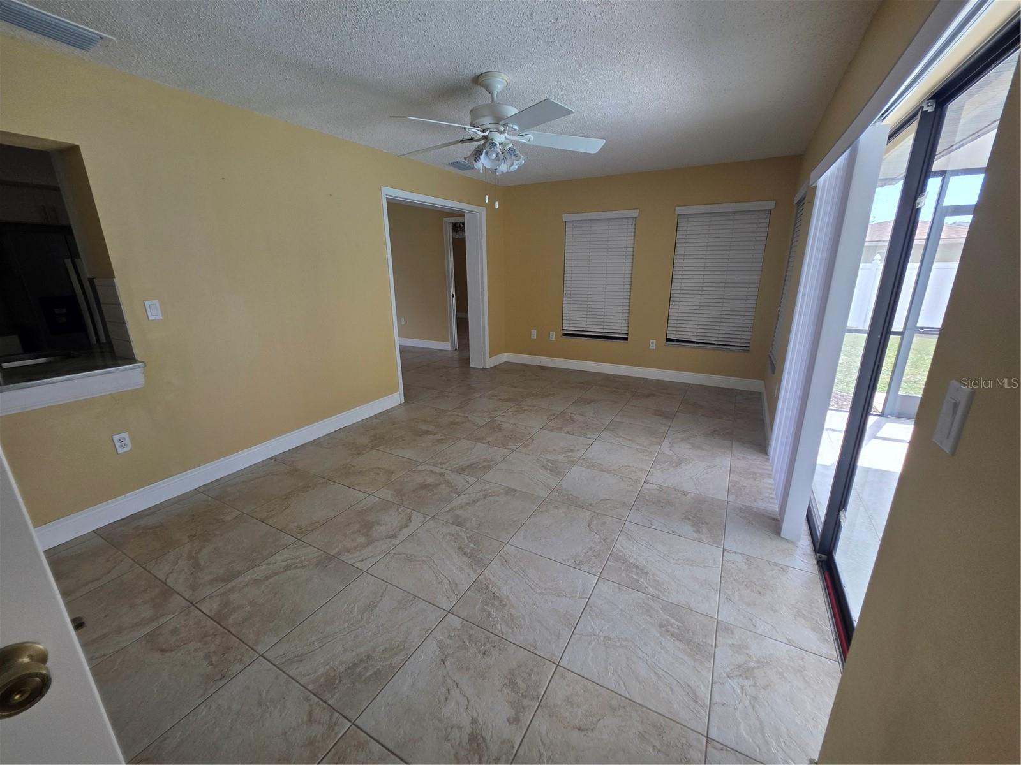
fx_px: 383
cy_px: 382
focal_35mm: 13
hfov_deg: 106.2
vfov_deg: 89.9
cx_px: 510
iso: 80
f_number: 1.9
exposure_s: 1/120
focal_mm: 2.2
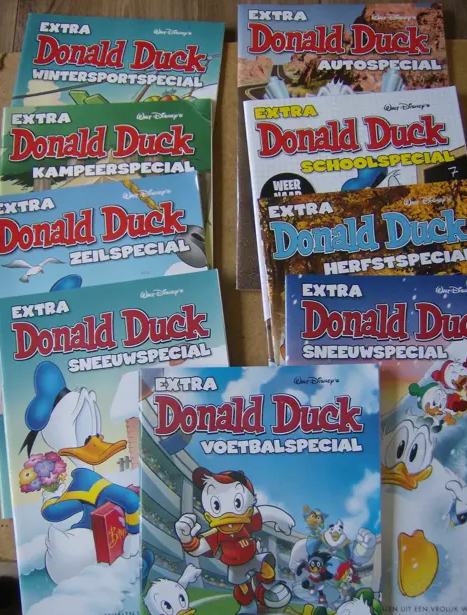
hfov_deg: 38.9
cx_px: 237
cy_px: 312
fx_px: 660
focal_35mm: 37
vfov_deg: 49.9
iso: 165
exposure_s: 1/64
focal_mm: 6
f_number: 2.8
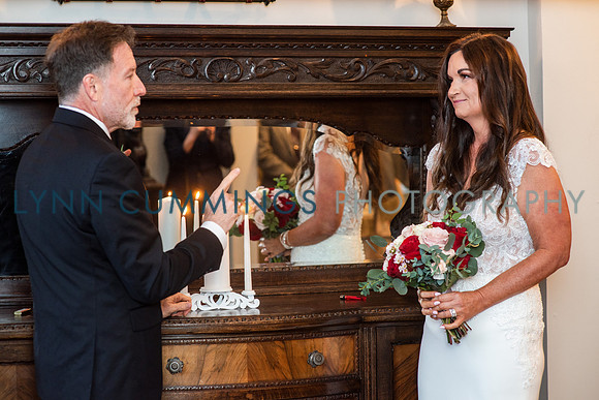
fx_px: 1415
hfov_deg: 23.9
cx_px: 300
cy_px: 200
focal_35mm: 85
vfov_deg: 16.1
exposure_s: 1/125
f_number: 3.2
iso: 640
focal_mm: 85
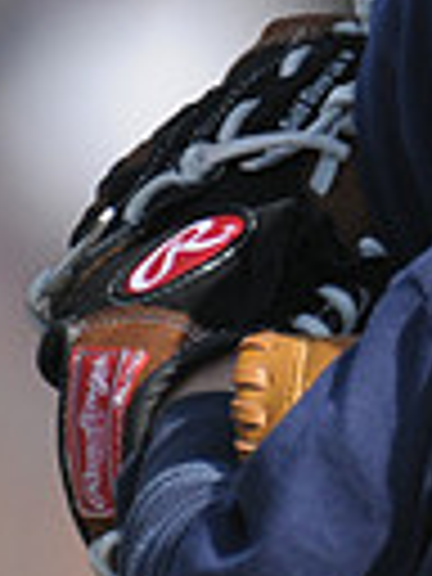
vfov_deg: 0.8
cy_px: 34
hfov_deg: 0.6
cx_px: 1062
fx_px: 43346
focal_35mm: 2605
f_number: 4
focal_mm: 400
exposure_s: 1/2000
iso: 400
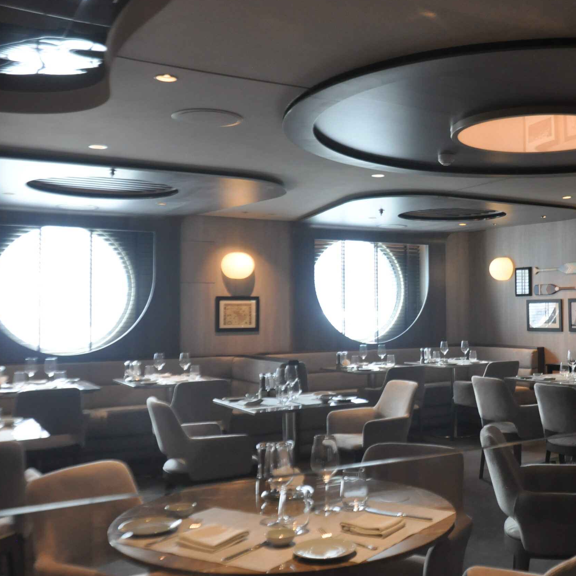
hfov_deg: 45.6
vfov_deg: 47.2
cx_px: 430
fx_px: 659
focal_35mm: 35
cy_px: 288
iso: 1250
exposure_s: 1/80
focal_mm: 18
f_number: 7.1
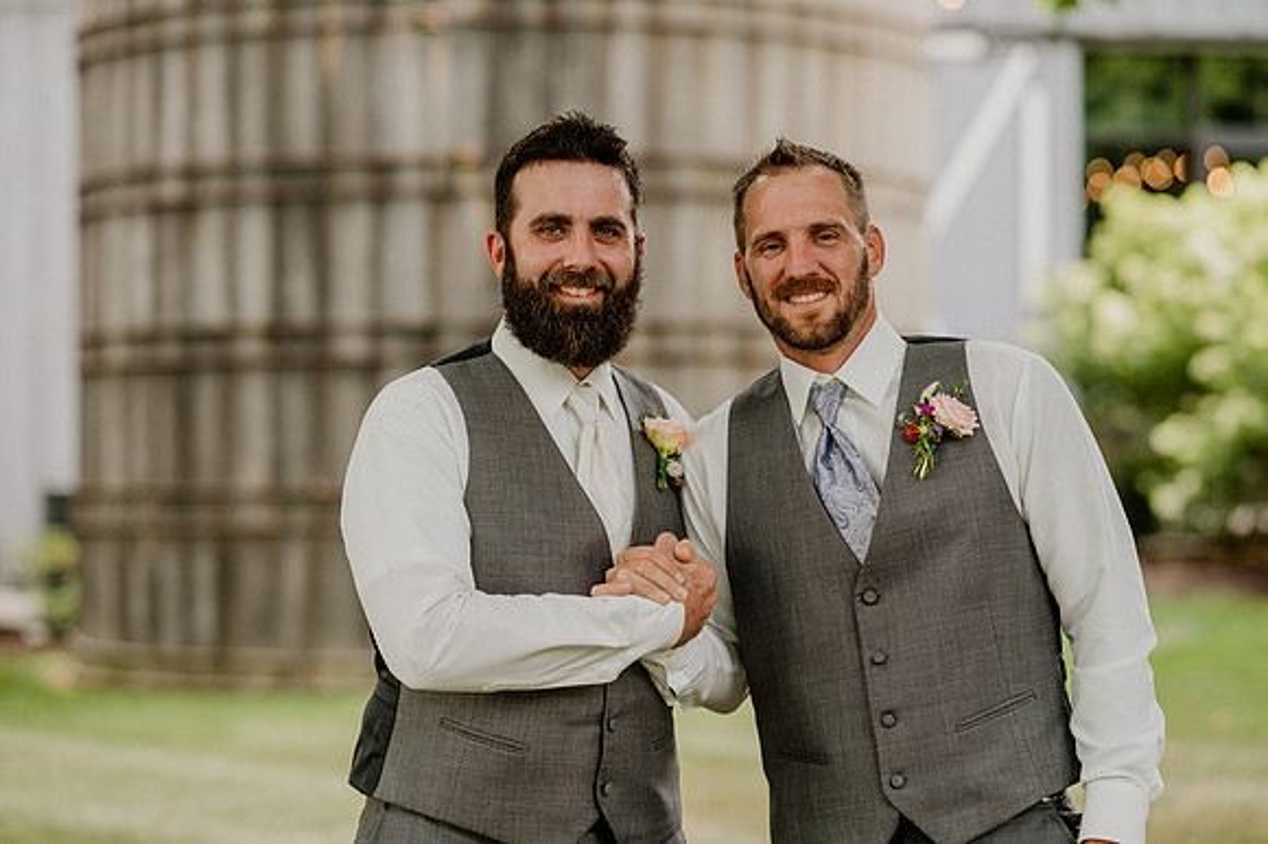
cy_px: 422
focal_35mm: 105
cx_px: 634
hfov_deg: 19.5
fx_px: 3696
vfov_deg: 13.0
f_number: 2.8
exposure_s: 1/160
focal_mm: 105
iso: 100
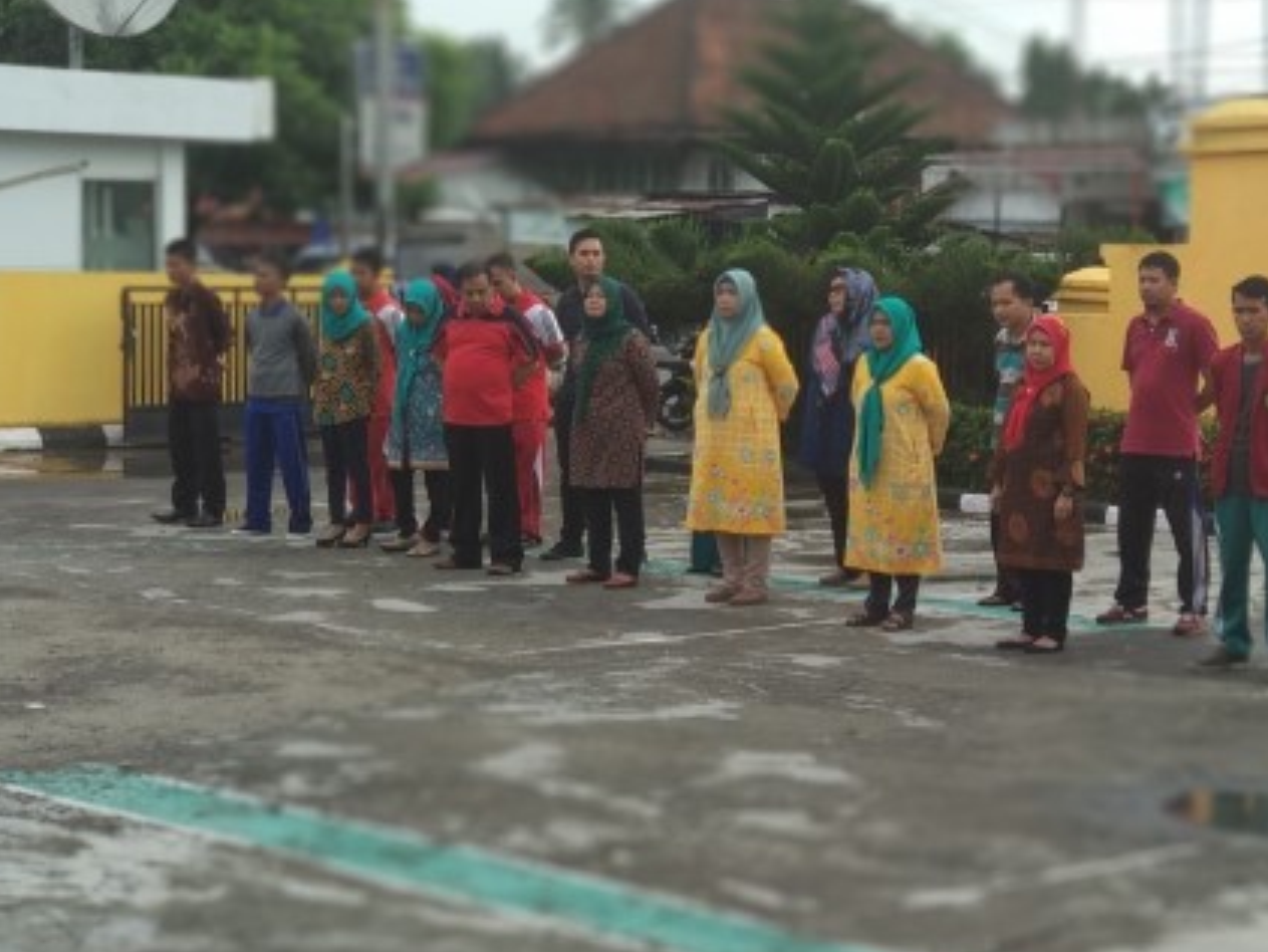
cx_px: 792
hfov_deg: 24.6
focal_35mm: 79
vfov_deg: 18.7
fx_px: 2895
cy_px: 461
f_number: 2.6
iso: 100
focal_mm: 5.99
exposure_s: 1/113
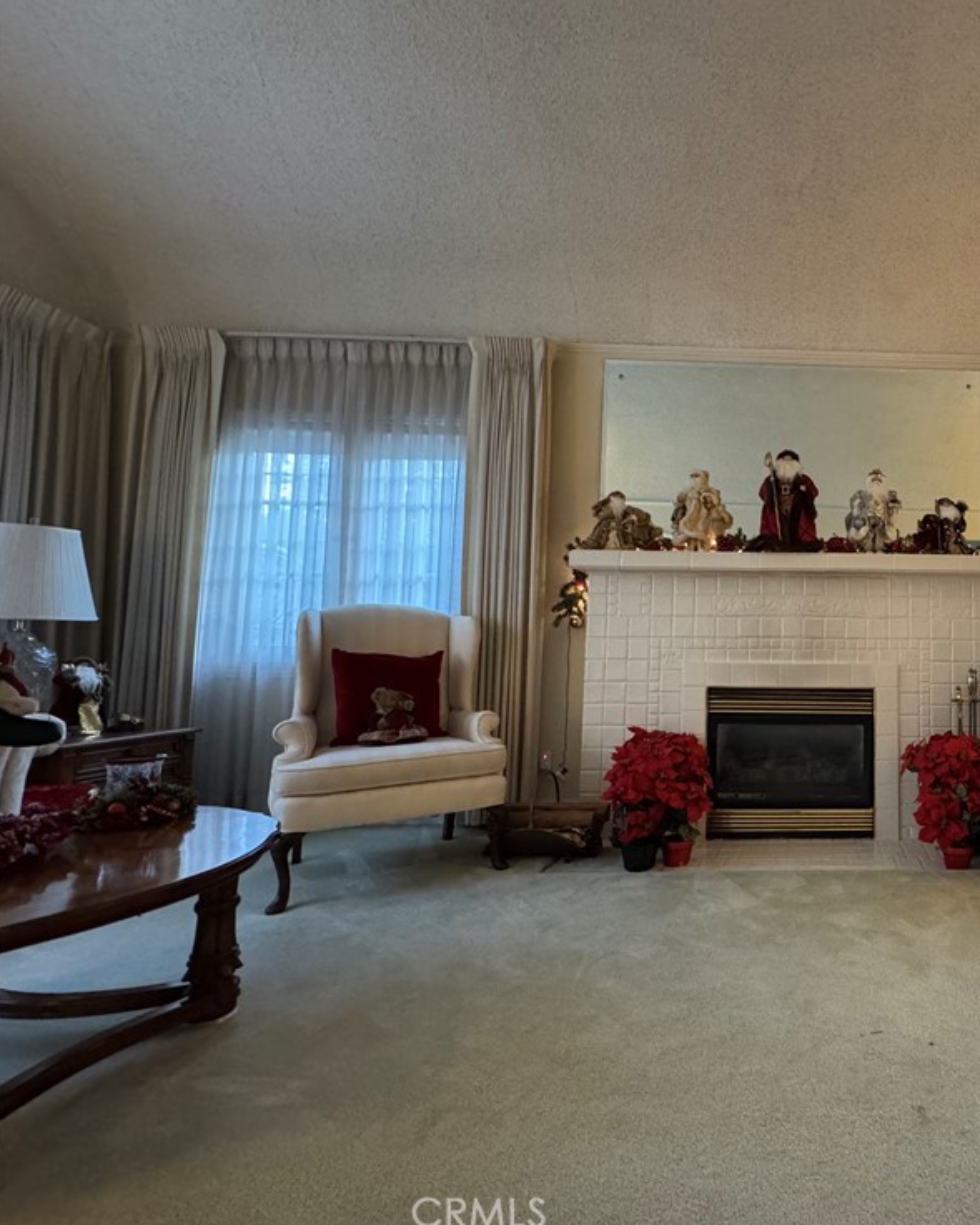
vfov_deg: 83.3
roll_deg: -0.6
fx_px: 689
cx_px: 847
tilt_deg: +3.6
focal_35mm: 19
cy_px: 598
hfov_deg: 61.8
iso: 1000
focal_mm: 2.22
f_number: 2.2
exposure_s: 1/60
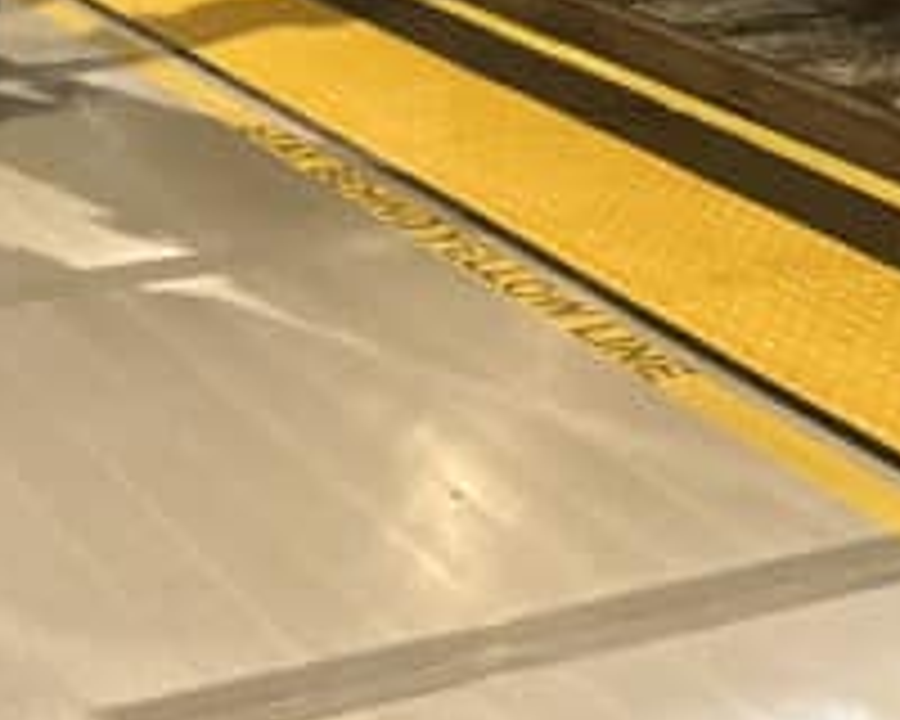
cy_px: -562
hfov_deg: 21.3
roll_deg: -0.6
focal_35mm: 90
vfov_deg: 14.9
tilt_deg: +0.6
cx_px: 414
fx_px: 2397
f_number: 1.78
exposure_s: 1/37
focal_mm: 6.76
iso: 1000
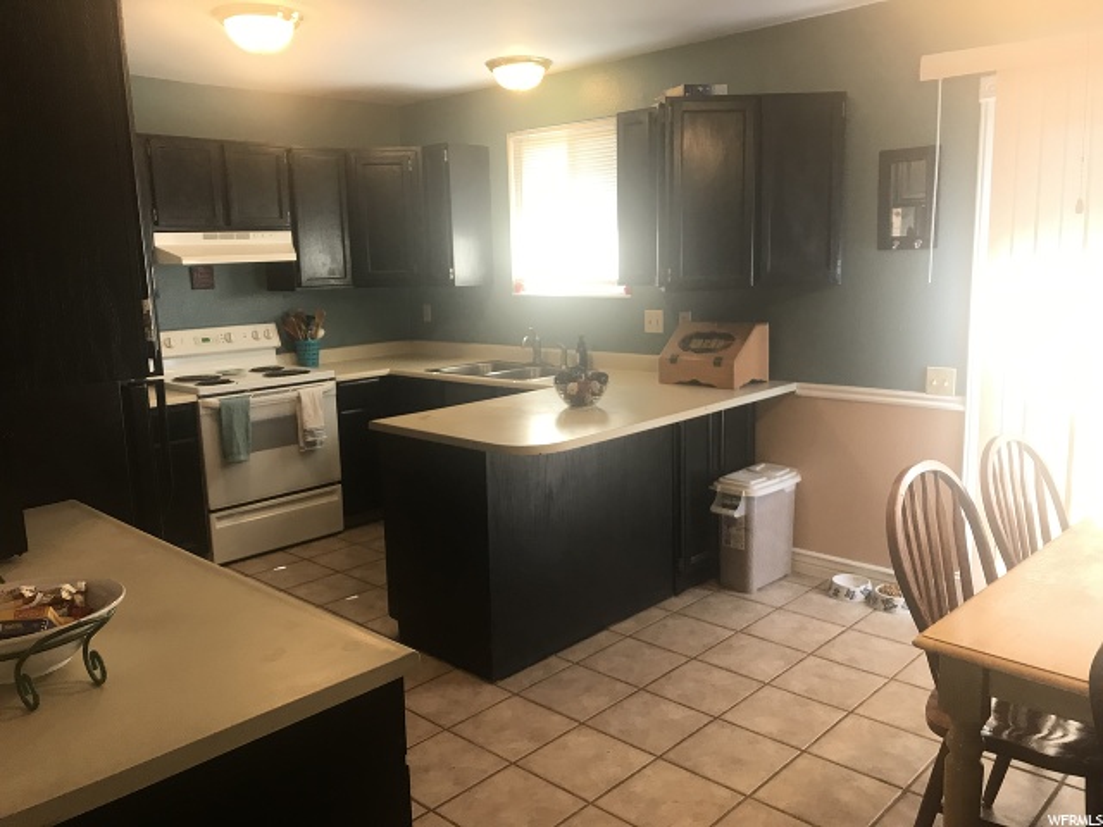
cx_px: 552
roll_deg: +1.8
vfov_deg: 49.7
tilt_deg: -9.2
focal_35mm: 28
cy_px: 414
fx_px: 892
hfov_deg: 63.4
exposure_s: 1/30
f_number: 1.8
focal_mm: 3.99
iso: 25
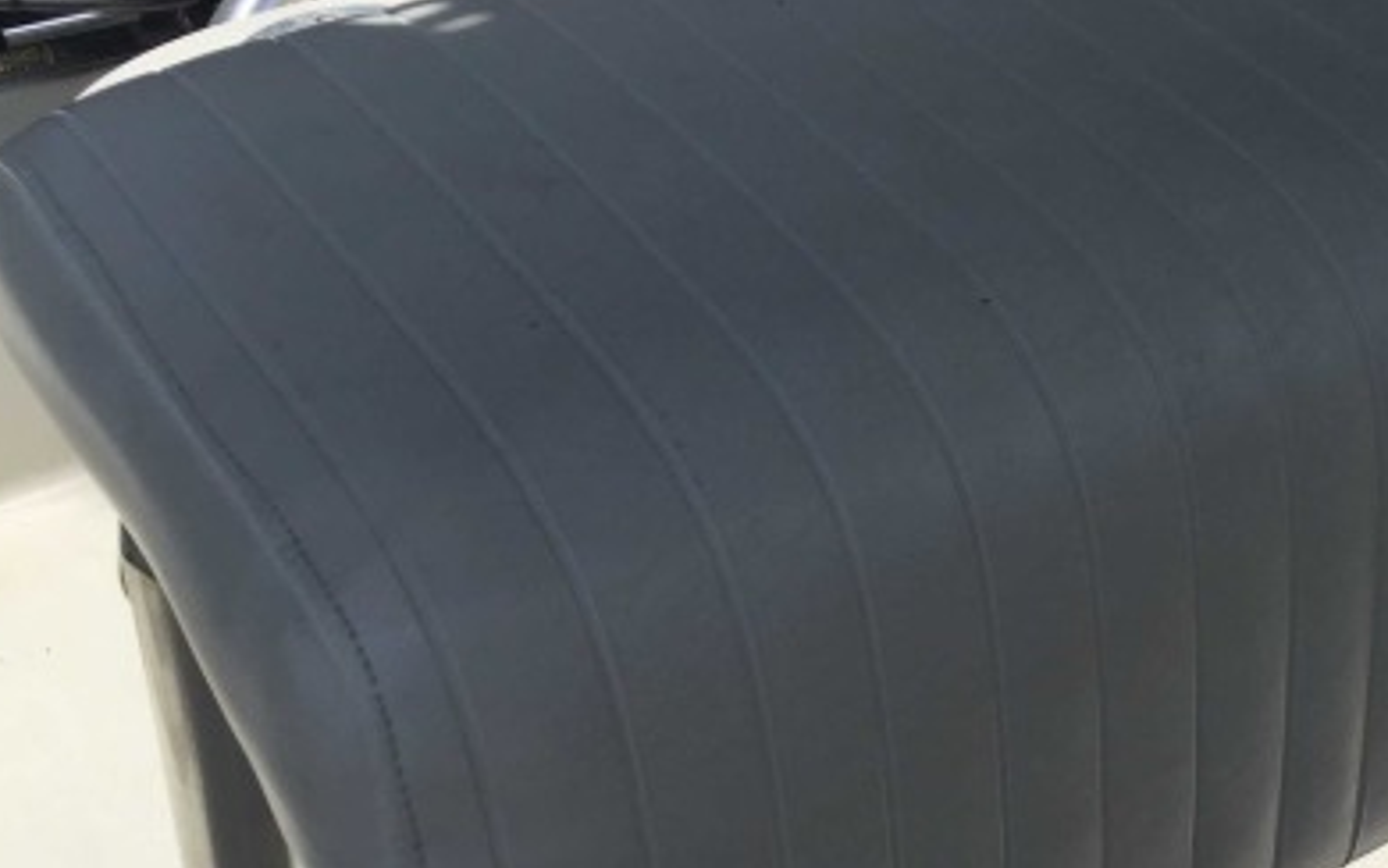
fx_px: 2384
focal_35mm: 63
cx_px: 1256
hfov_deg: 31.0
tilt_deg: -40.4
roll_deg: -3.7
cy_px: 519
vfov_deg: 20.6
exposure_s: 1/3300
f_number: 2.2
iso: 32
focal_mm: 4.15
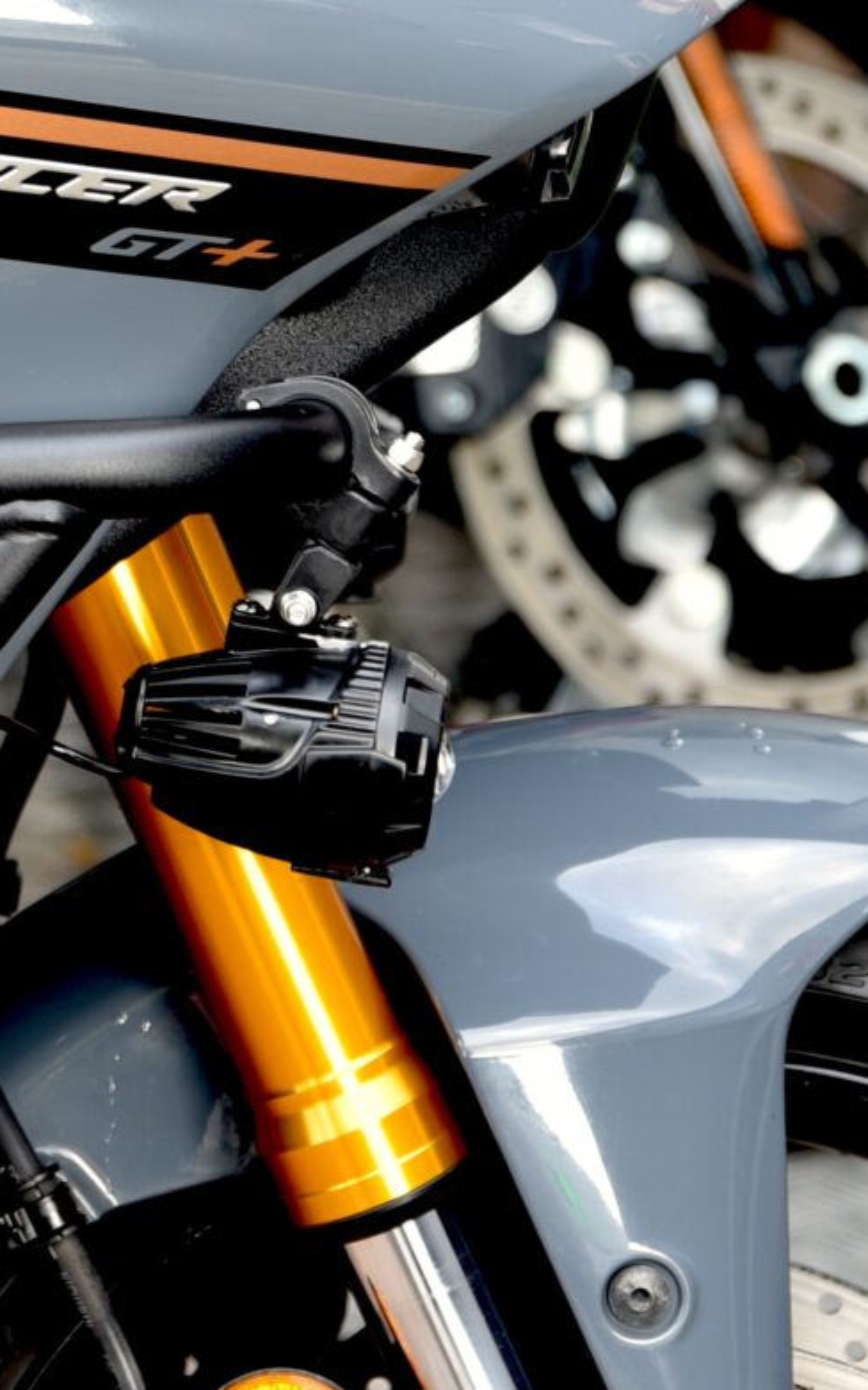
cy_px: 171
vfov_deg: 8.9
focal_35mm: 234
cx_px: -476
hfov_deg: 5.6
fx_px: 8858
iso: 200
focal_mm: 70
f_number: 3.5
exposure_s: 1/60
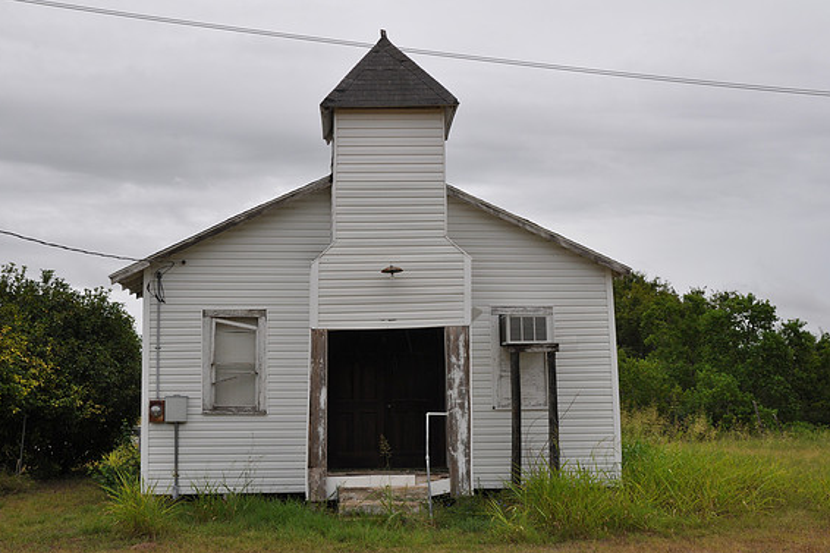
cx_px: 415
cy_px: 281
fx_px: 991
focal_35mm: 43
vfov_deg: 31.2
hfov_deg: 45.4
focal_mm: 28
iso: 200
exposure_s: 1/200
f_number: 14
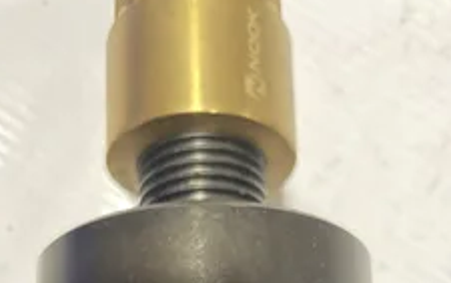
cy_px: 389
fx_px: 603
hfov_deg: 41.0
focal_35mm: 49
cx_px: 210
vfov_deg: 22.8
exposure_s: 1/24
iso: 1000
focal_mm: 4.2
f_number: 1.6
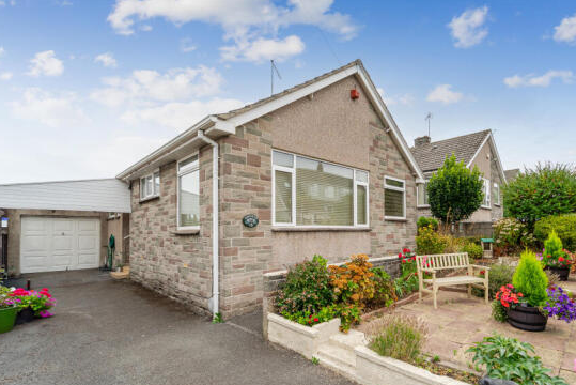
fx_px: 272
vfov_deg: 70.5
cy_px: 198
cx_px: 337
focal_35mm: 17
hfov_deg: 92.4
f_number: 9
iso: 100
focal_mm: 14
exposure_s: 1/160
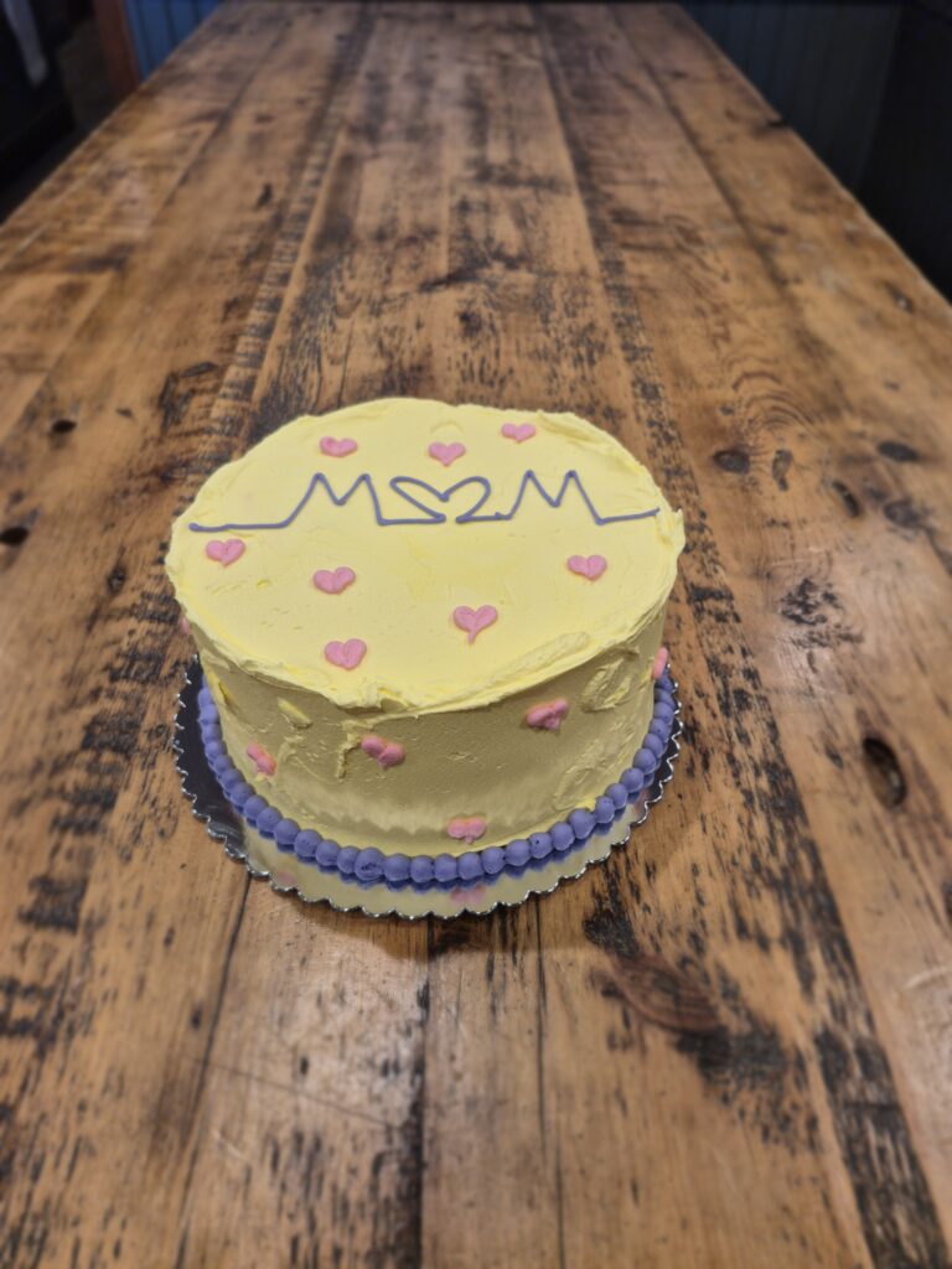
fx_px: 843
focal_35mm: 23
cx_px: 476
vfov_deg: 73.9
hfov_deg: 58.9
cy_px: 634
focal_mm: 5.4
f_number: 1.8
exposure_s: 1/60
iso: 50
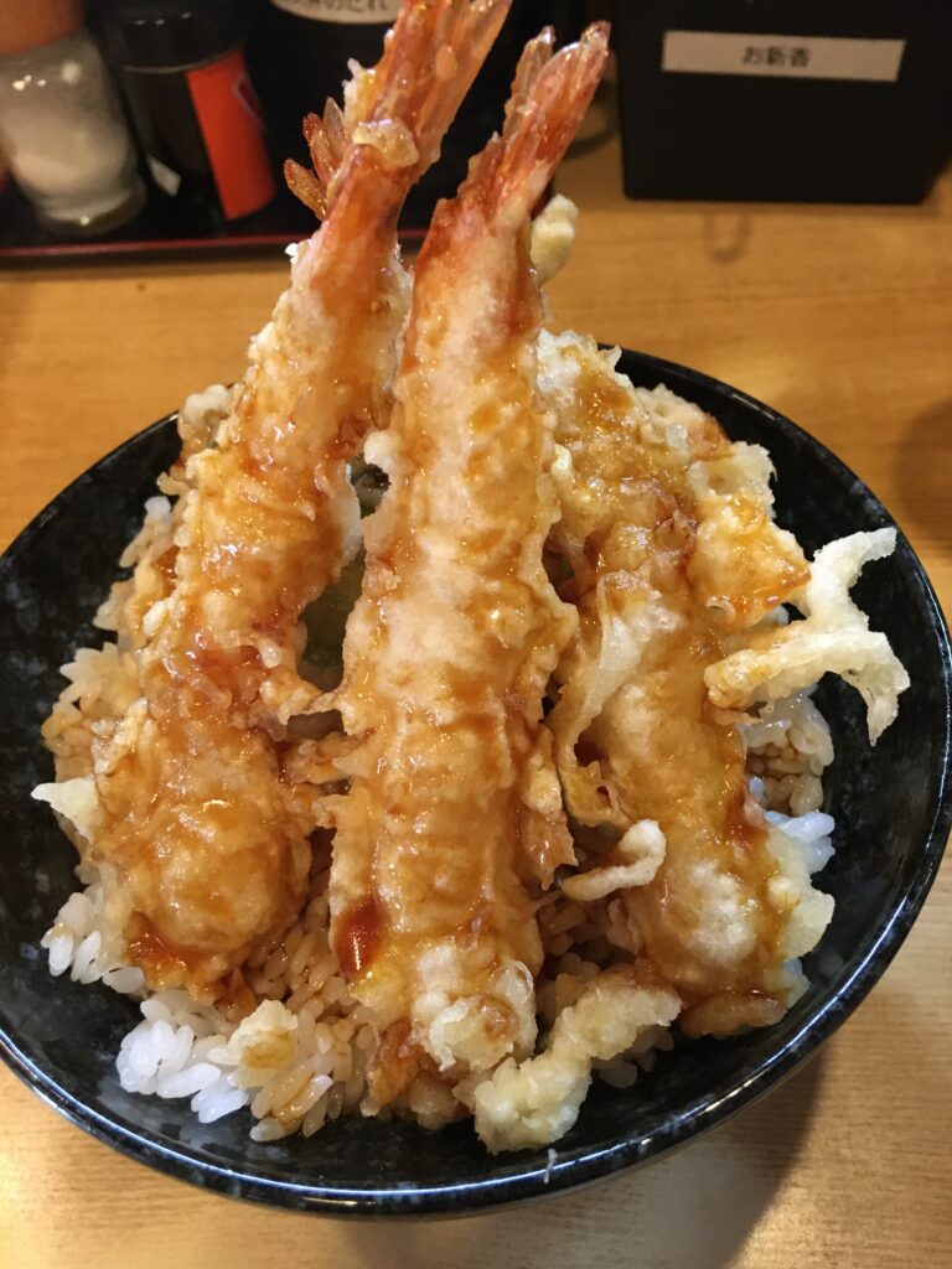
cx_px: 476
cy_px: 634
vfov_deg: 61.7
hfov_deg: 48.2
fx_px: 1063
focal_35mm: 29
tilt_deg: -50.9
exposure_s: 1/15
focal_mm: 4.15
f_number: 2.2
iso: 250
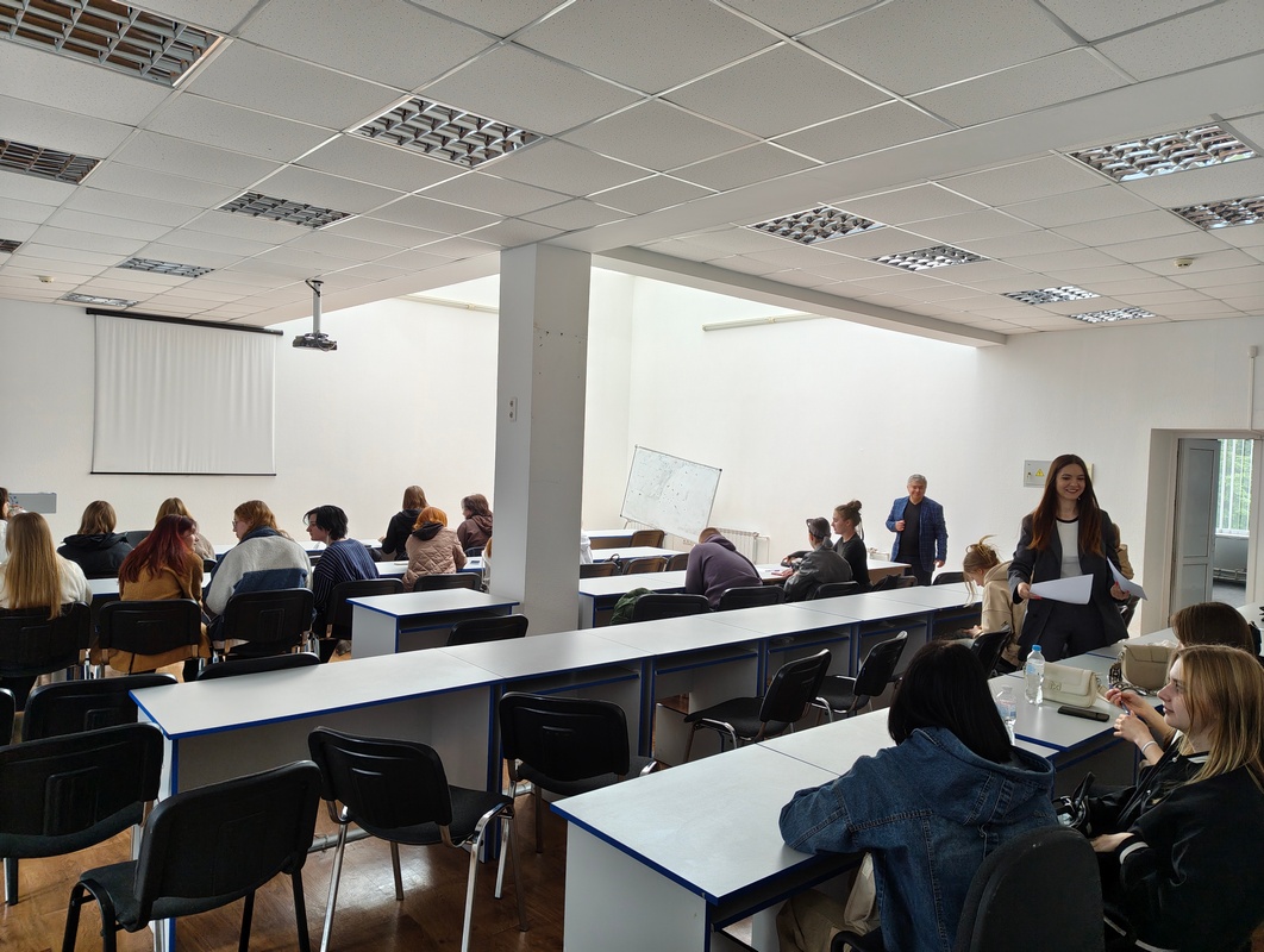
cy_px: 476
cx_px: 632
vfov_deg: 57.0
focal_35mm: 24
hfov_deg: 71.5
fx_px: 878
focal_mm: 5.56
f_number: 1.88
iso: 76
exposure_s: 1/100
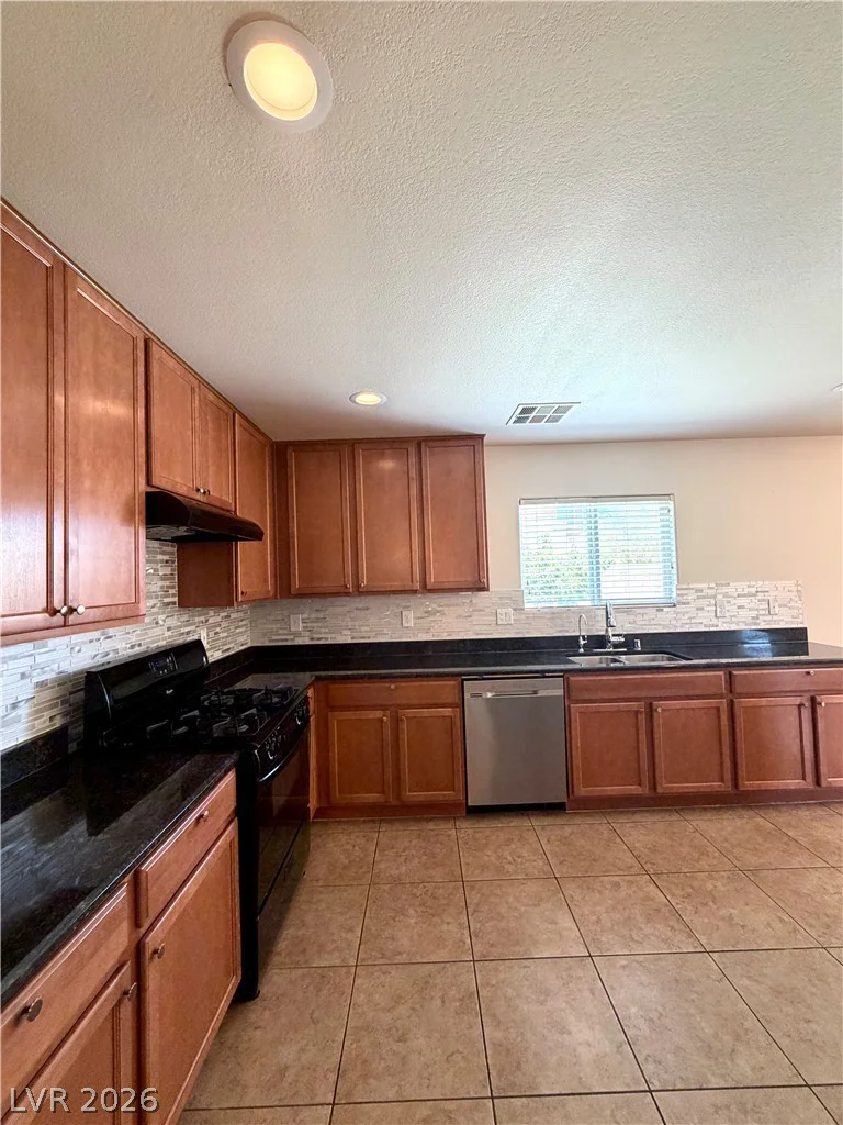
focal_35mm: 14
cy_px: 562
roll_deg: +2.4
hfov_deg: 85.7
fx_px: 455
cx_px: 422
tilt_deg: +1.9
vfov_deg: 102.1
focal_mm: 2.22
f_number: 2.2
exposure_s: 1/60
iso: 250
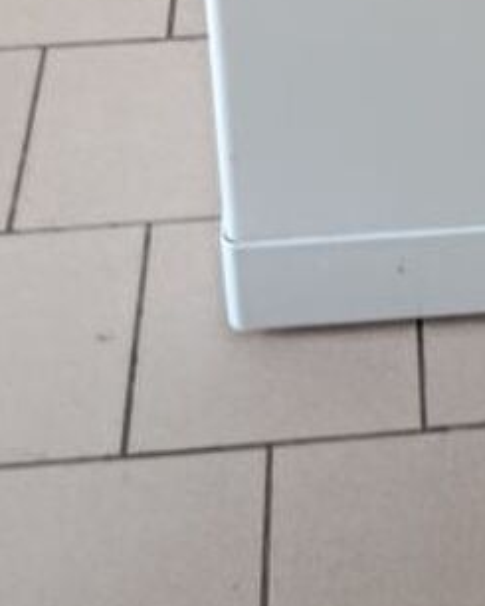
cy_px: -453
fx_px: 1829
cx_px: 606
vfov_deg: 16.2
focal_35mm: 102
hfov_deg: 14.5
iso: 633
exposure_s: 1/50
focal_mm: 5.24
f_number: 1.7
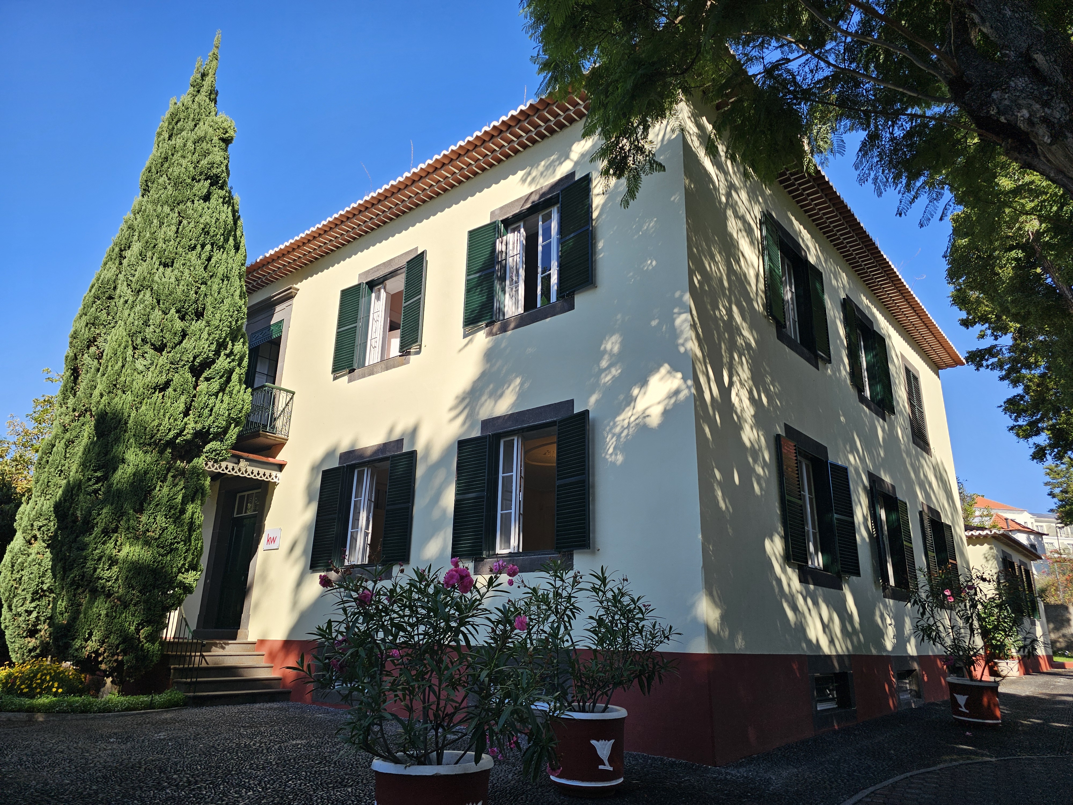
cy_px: 402
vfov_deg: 58.9
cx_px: 536
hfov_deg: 73.9
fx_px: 713
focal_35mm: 23
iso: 10
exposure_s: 1/421
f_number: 1.7
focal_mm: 6.3
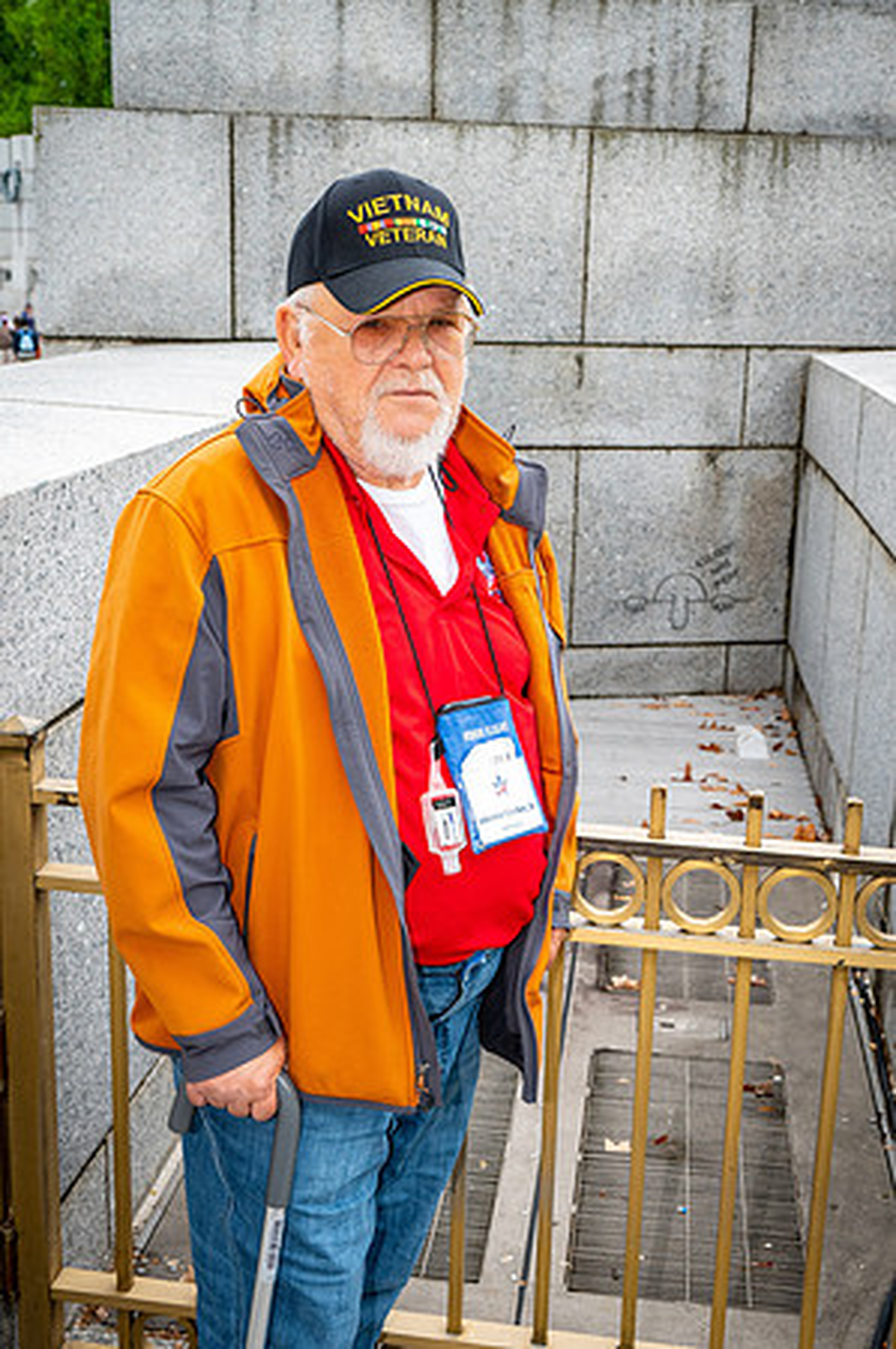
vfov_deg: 46.4
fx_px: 1572
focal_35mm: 42
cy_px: 674
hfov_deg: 31.8
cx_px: 448
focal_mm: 42
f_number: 8
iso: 2000
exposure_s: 1/640
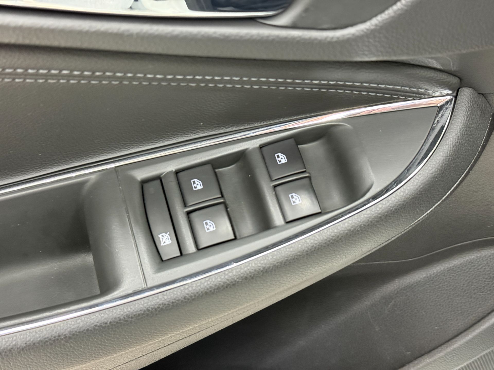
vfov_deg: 30.3
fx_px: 685
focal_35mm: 48
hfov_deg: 39.7
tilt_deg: -50.7
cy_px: 185
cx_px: 247
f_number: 1.78
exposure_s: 1/30
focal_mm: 6.76
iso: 640
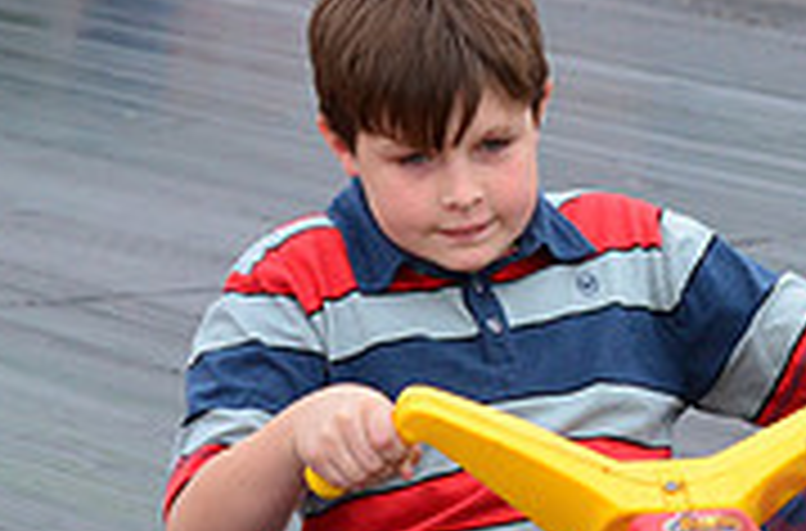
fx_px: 13029
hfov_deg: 3.5
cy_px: 594
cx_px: 698
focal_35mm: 584
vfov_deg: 2.3
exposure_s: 1/1000
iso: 1000
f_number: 8
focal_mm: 120
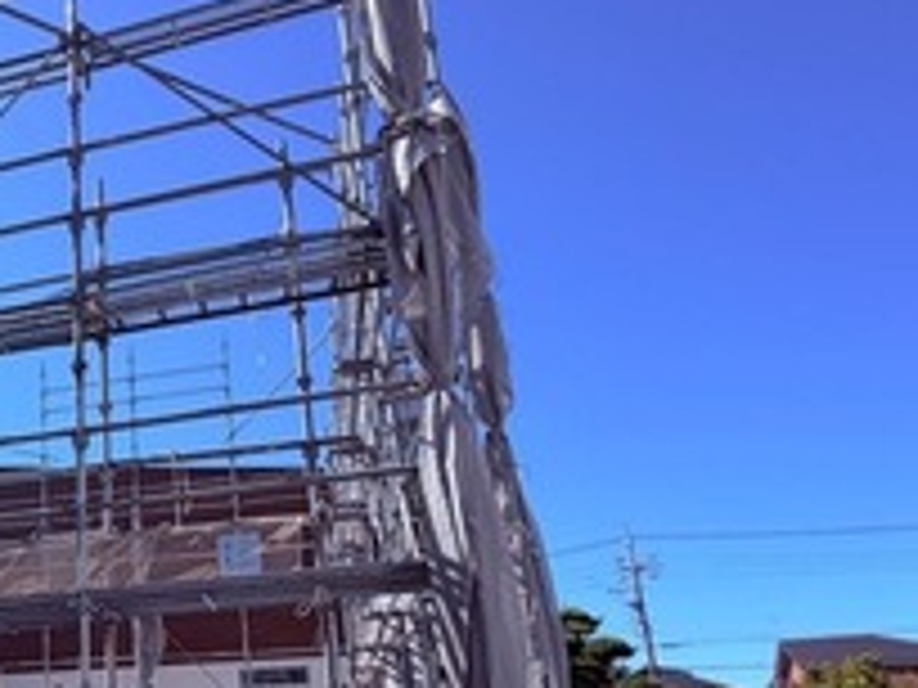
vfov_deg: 41.4
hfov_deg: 48.2
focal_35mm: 33
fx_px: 875
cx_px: 54
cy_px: 535
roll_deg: +1.7
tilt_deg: +14.6
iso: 32
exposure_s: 1/770
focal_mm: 2.22
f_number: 2.2
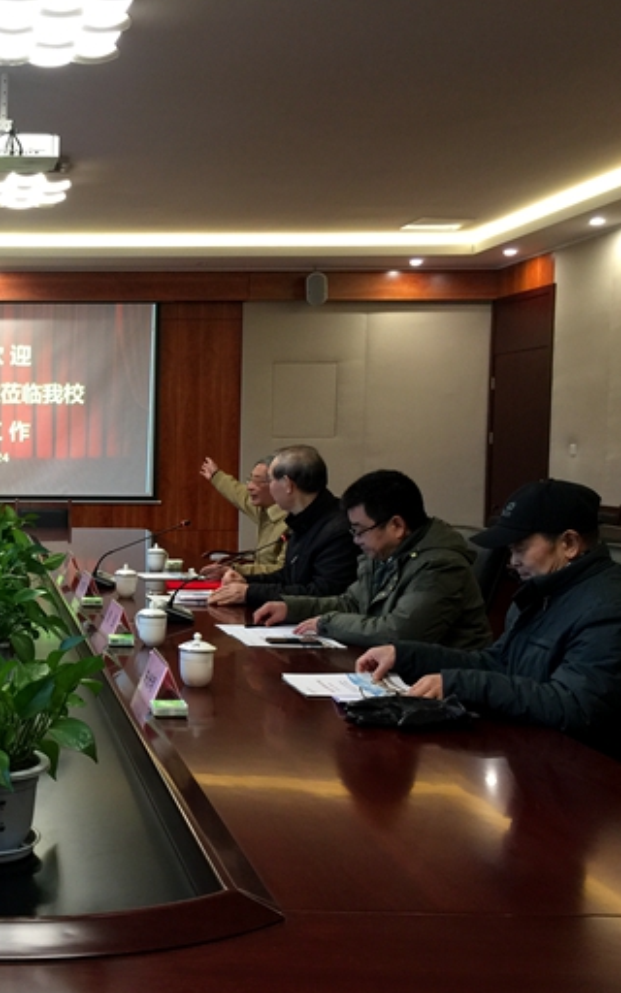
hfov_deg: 28.0
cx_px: -52
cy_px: 507
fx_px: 1137
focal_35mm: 42
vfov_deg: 47.2
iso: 64
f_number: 2.2
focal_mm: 4.15
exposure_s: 1/17
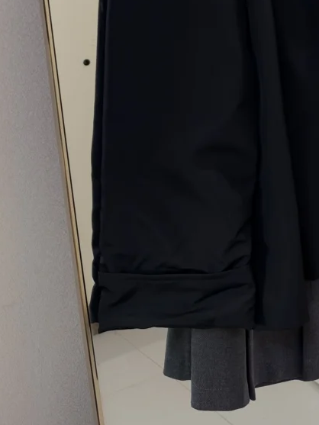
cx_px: 379
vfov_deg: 23.6
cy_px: -94
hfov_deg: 18.6
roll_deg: +0.0
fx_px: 921
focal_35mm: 75
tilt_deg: -13.2
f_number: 1.48
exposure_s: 1/101
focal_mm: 6.93
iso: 250
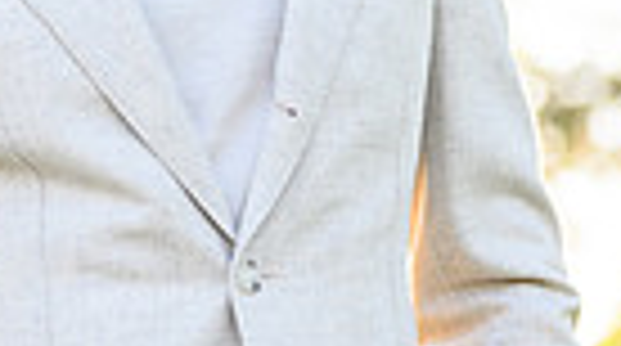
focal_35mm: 171
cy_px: 85
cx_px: 173
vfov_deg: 7.0
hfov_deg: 12.6
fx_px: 2810
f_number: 2
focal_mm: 50
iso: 320
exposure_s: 1/1000
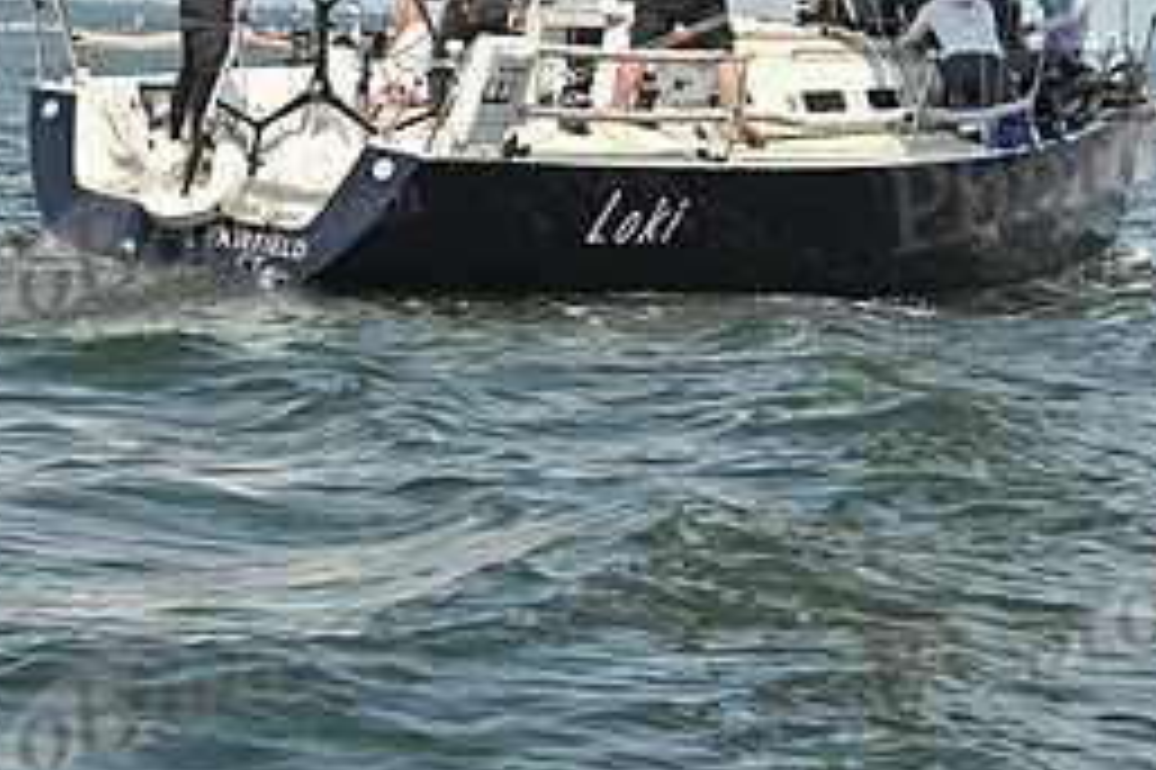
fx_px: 5070
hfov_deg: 13.0
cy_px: -34
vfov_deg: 8.6
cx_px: 657
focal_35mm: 158
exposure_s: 1/1600
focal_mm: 70
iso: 320
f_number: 8
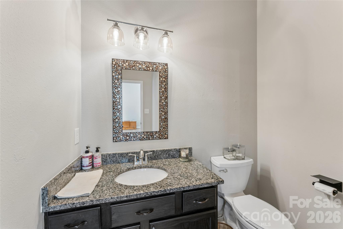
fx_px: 133
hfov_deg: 104.3
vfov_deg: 81.2
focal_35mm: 14
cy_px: 114
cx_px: 172
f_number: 13
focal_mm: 14
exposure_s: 1/2.5
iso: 400
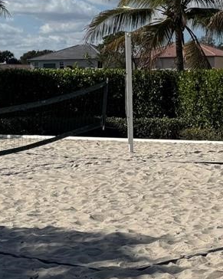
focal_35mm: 103
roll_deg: +1.0
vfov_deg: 18.6
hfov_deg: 14.8
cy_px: 154
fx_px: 850
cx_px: 198
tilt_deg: -5.2
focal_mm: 6.76
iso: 80
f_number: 1.78
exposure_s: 1/12346
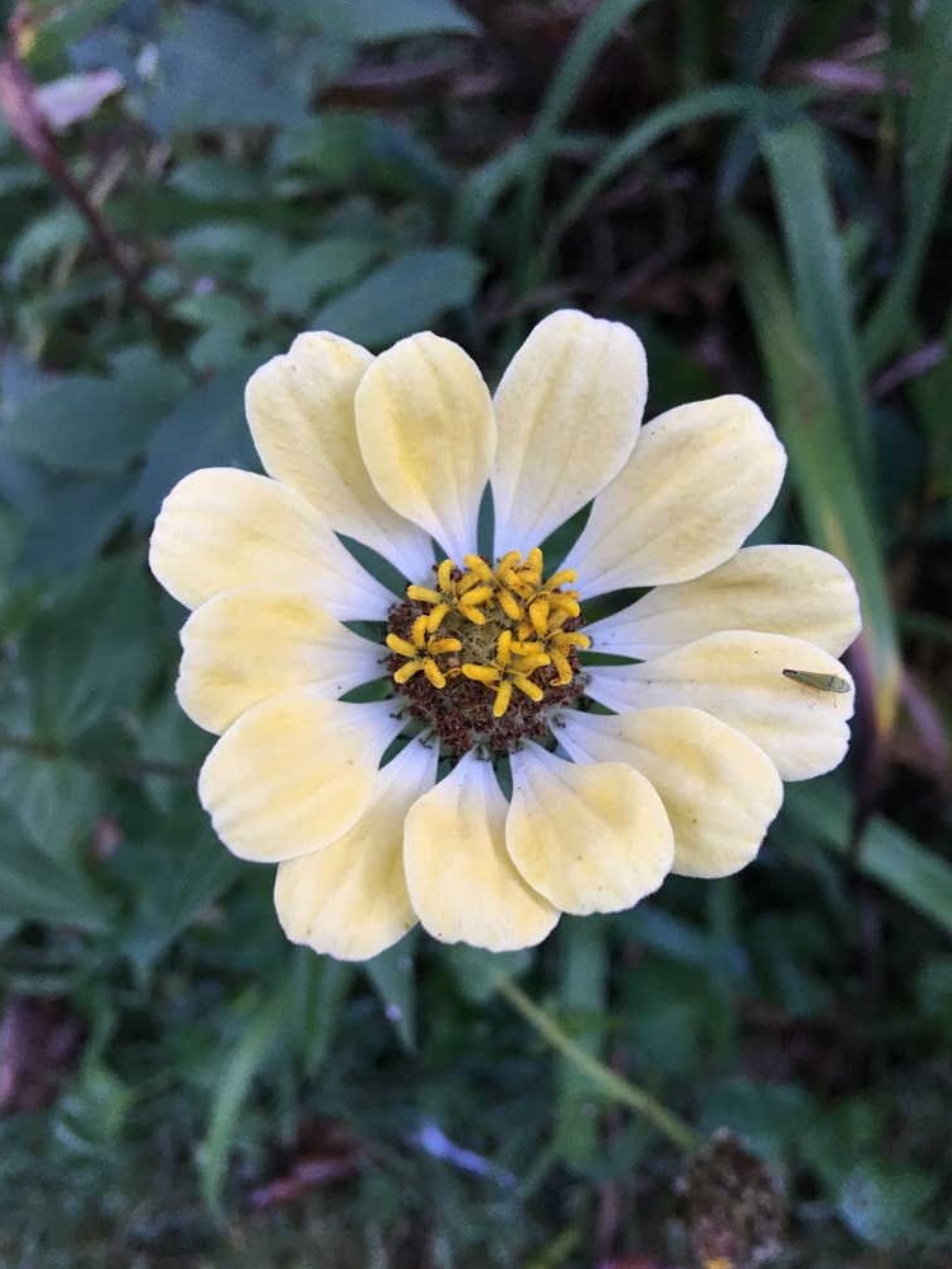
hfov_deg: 45.4
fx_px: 1136
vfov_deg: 58.3
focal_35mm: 31
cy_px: 653
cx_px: 485
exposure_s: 1/30
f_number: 2.2
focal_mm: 4.15
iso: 40
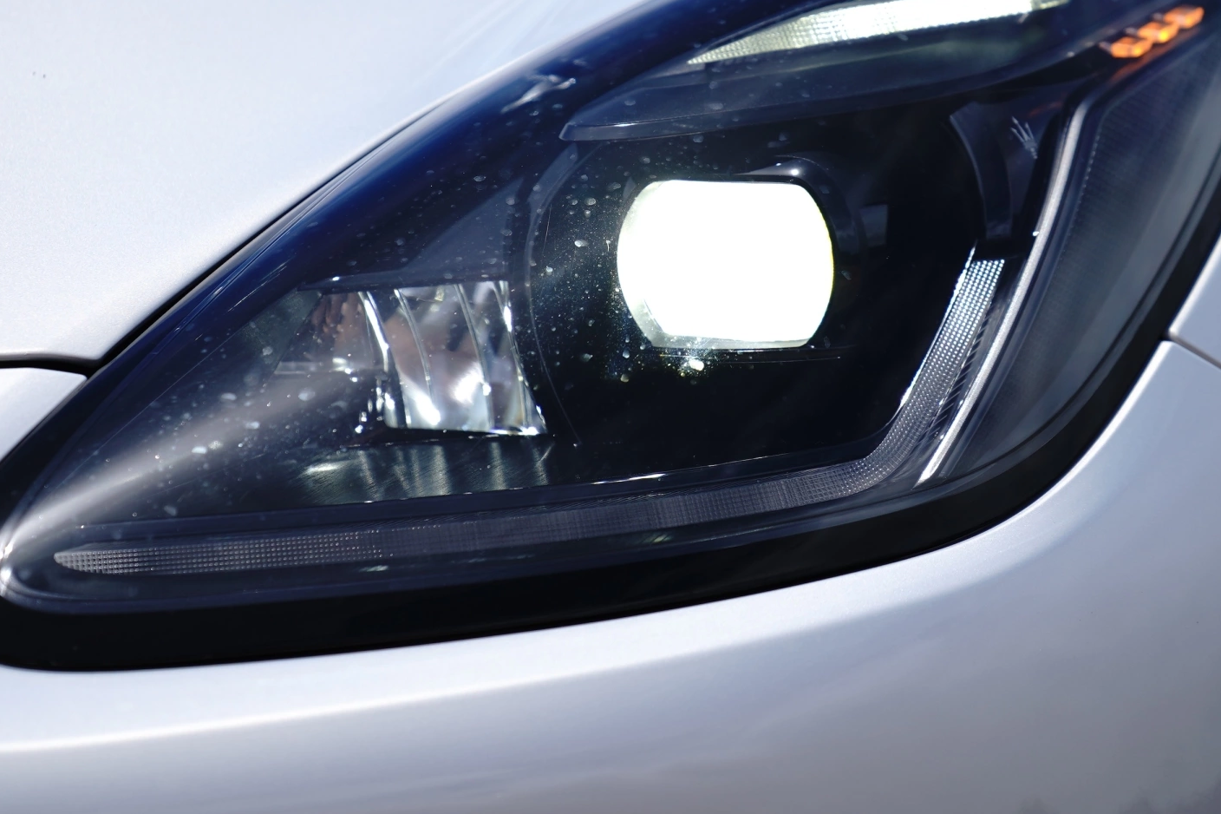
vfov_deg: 4.0
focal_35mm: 341
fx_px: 11562
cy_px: 201
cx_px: 617
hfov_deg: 6.0
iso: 100
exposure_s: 1/1250
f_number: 4
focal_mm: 200
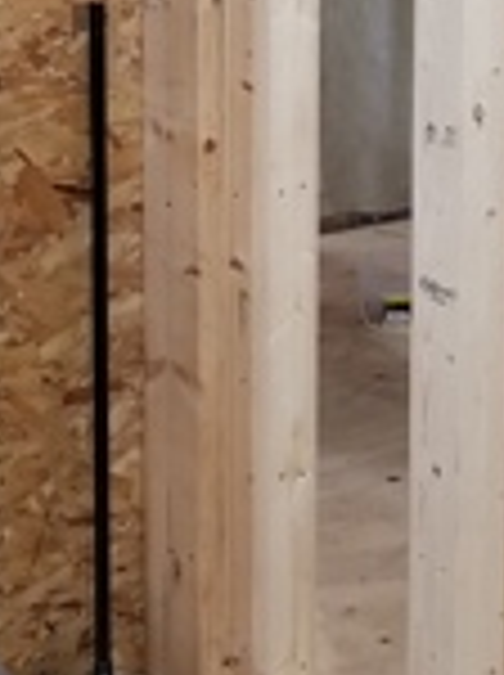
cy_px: -108
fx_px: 2161
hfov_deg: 13.1
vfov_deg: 17.1
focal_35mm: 111
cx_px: -14
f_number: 1.7
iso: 200
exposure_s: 1/21
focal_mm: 4.25
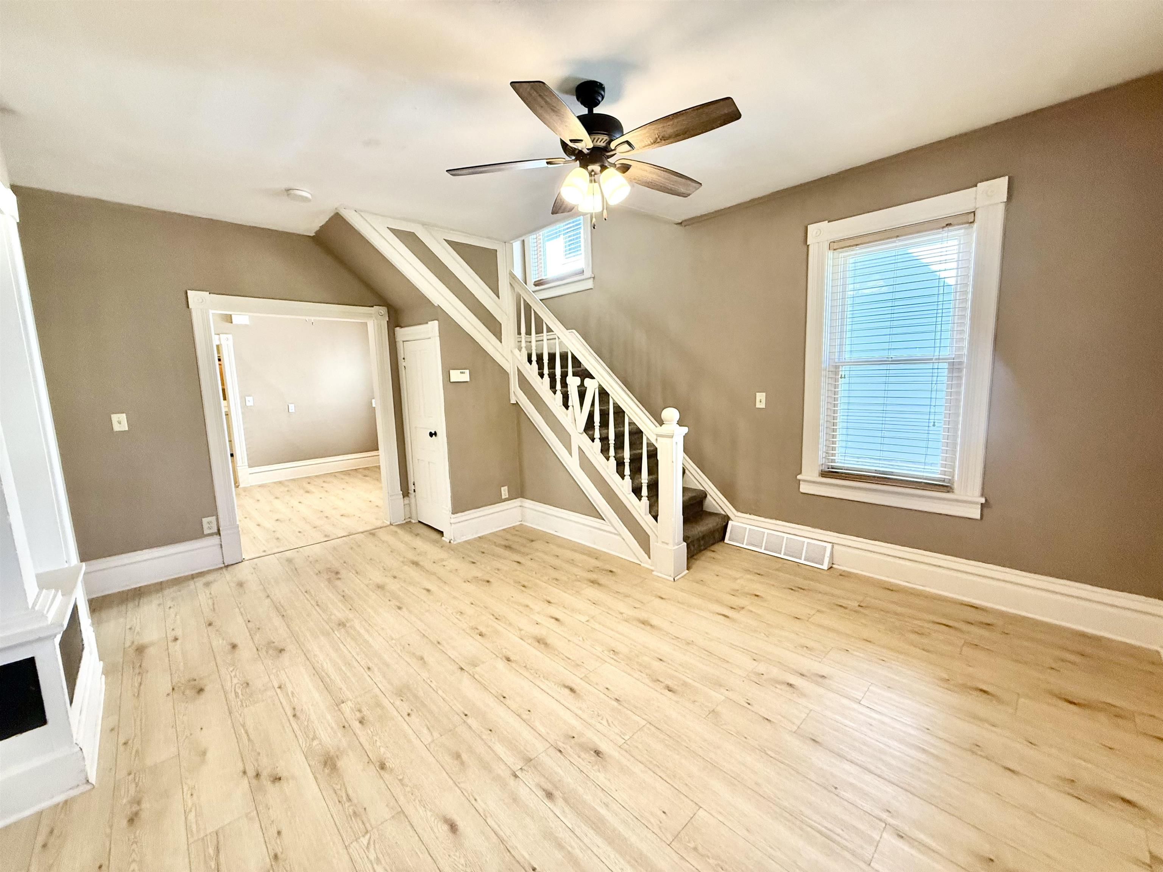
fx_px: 470
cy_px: 436
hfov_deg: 102.1
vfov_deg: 85.7
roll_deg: +1.7
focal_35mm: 14
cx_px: 582
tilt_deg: -5.4
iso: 320
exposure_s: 1/99
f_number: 2.2
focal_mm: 2.22
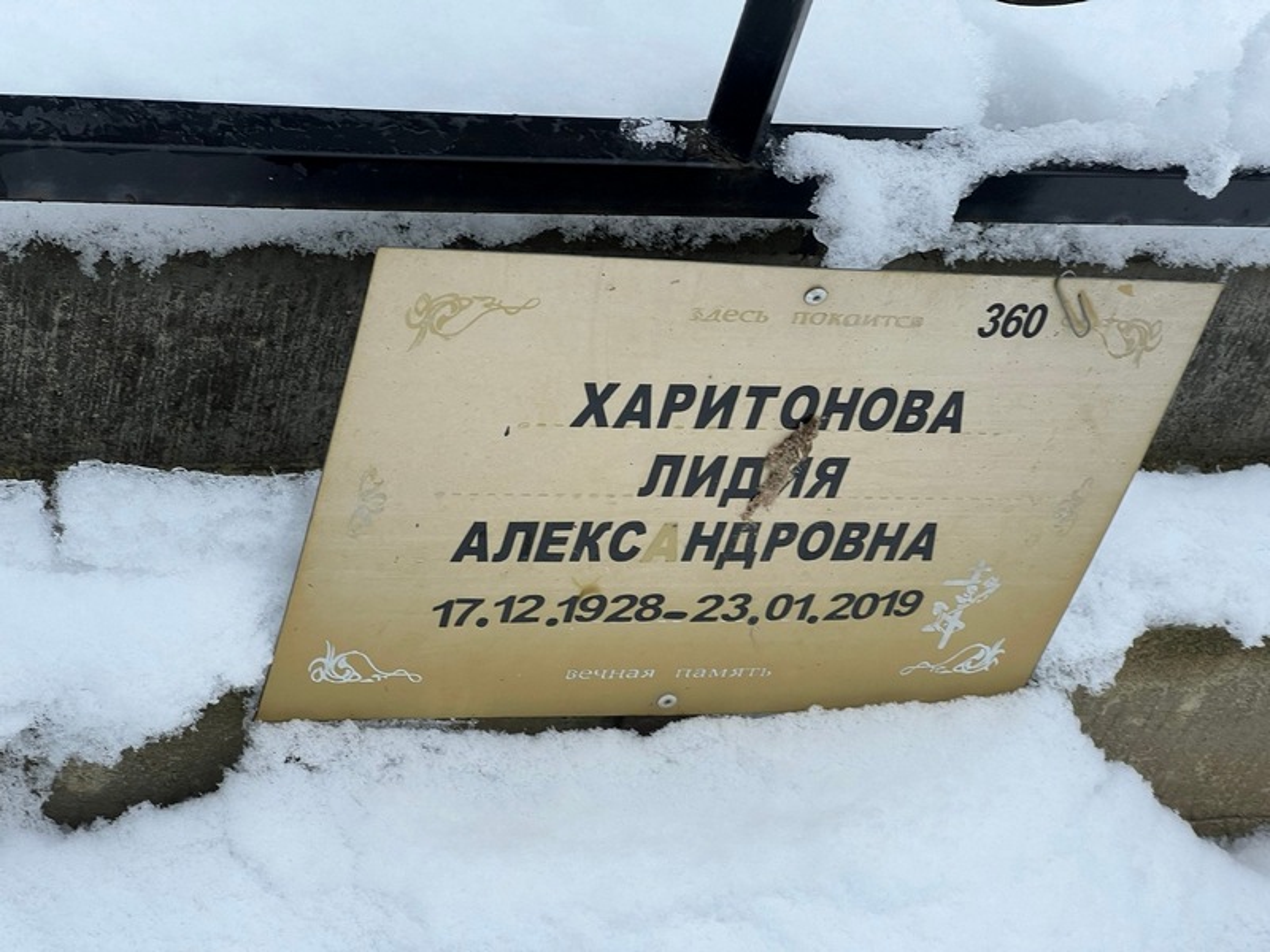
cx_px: 635
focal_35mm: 77
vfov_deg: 19.1
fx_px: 2825
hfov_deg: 25.3
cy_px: 476
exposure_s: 1/99
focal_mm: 9
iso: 40
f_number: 2.8
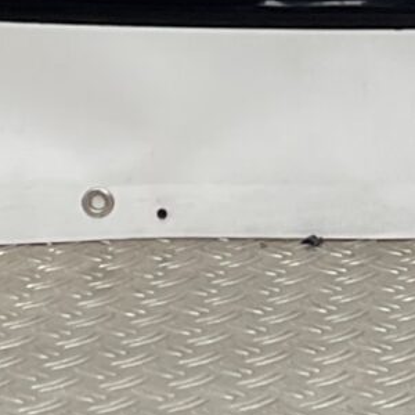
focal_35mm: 219
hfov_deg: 7.9
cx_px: 574
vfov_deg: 7.9
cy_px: -108
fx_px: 2970
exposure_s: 1/120
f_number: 1.8
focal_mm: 3
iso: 20
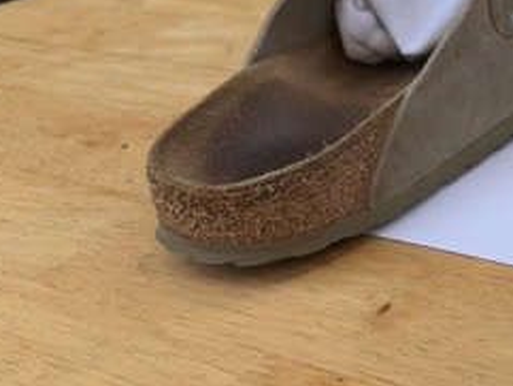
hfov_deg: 25.1
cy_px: 151
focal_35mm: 69
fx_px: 1023
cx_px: 632
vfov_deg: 21.3
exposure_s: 1/2985
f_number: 1.6
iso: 50
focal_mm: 5.96
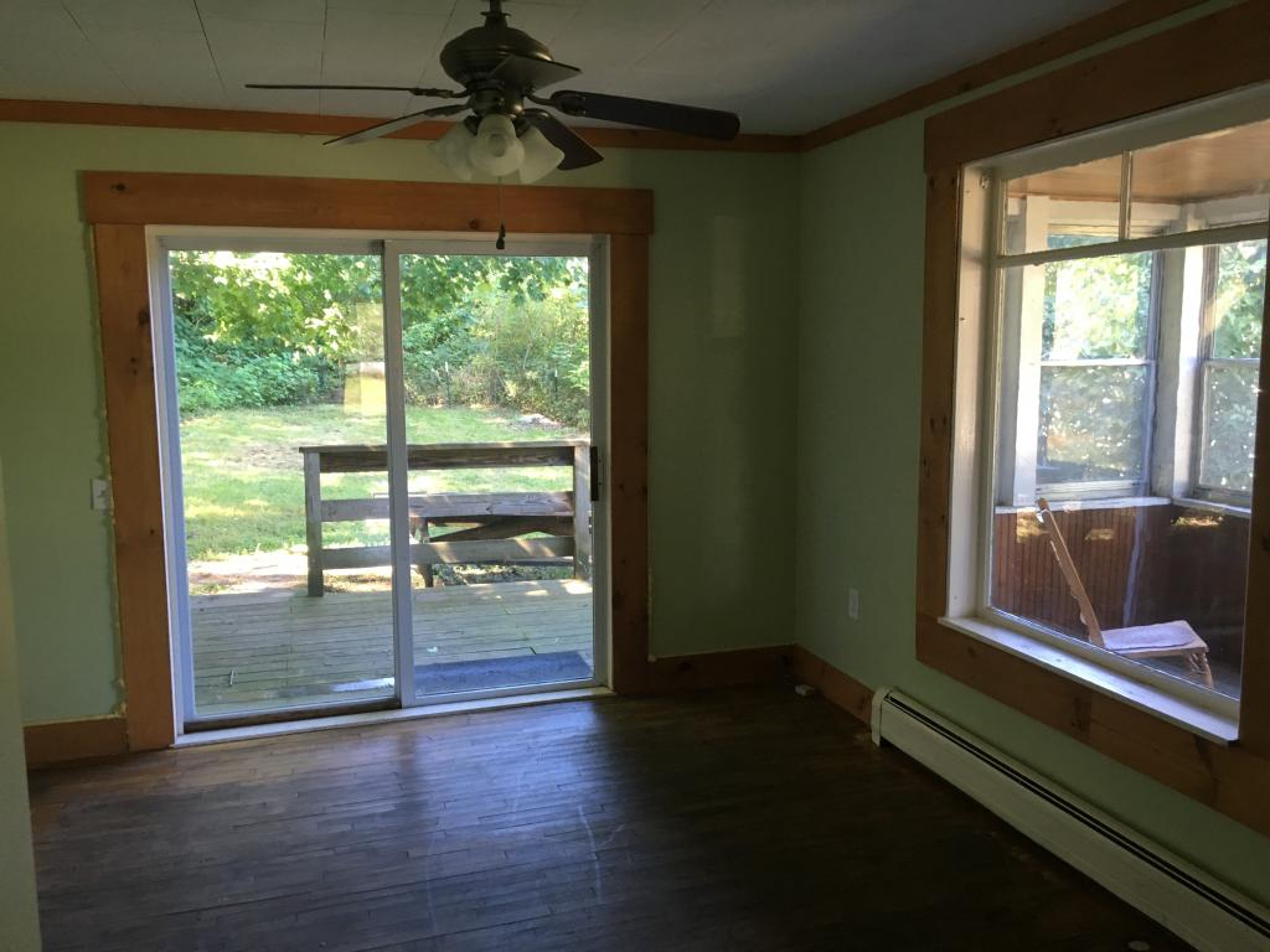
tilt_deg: -6.2
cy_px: 476
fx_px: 1064
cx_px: 635
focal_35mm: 29
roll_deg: -0.4
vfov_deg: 48.2
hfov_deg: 61.7
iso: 100
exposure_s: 1/30
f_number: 2.2
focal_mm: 4.15
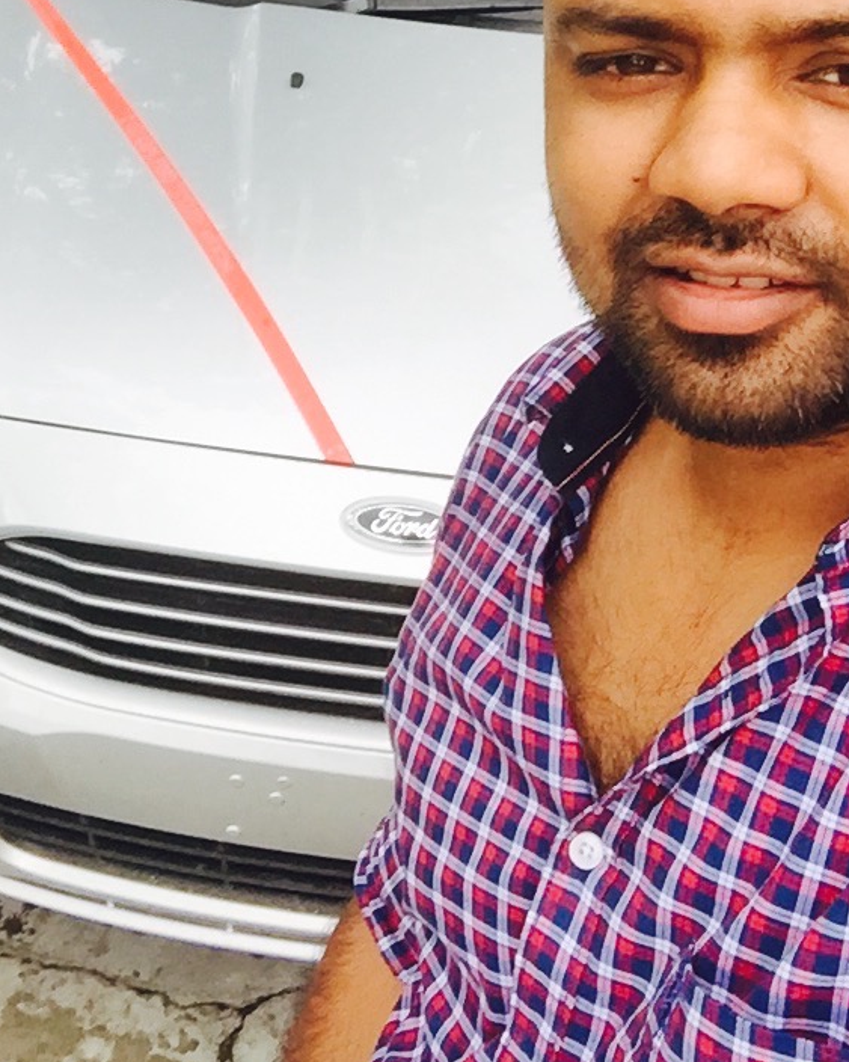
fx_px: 1728
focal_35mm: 55
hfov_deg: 27.6
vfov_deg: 32.9
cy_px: 164
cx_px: 398
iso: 32
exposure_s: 1/157
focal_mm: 2.65
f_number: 2.2
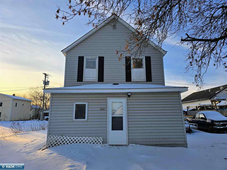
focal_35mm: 23
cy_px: 85
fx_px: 151
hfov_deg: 73.9
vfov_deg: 58.9
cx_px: 114
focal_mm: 6.3
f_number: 1.7
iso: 12
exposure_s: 1/373
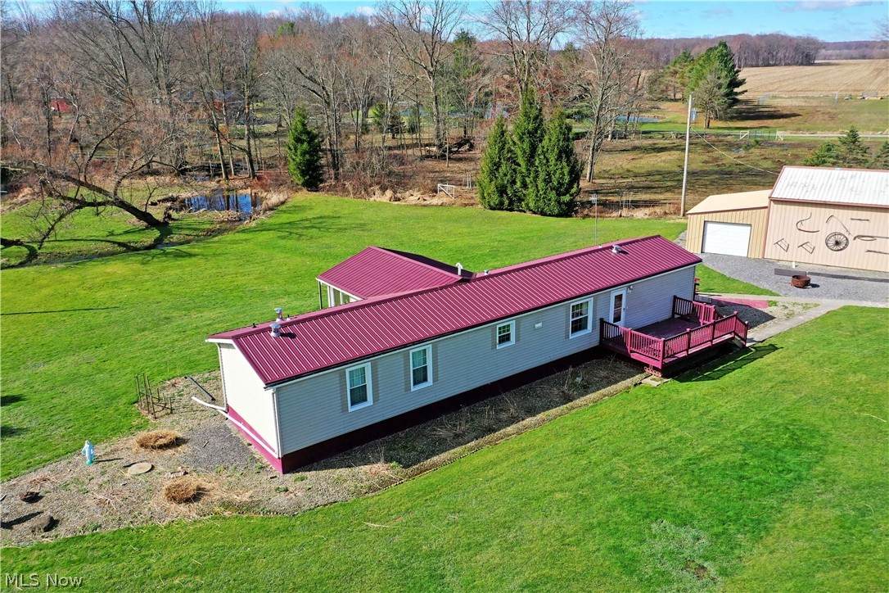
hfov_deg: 65.5
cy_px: 296
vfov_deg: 46.4
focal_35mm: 28
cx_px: 444
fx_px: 691
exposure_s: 1/320
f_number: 5.6
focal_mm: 10.26
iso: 100
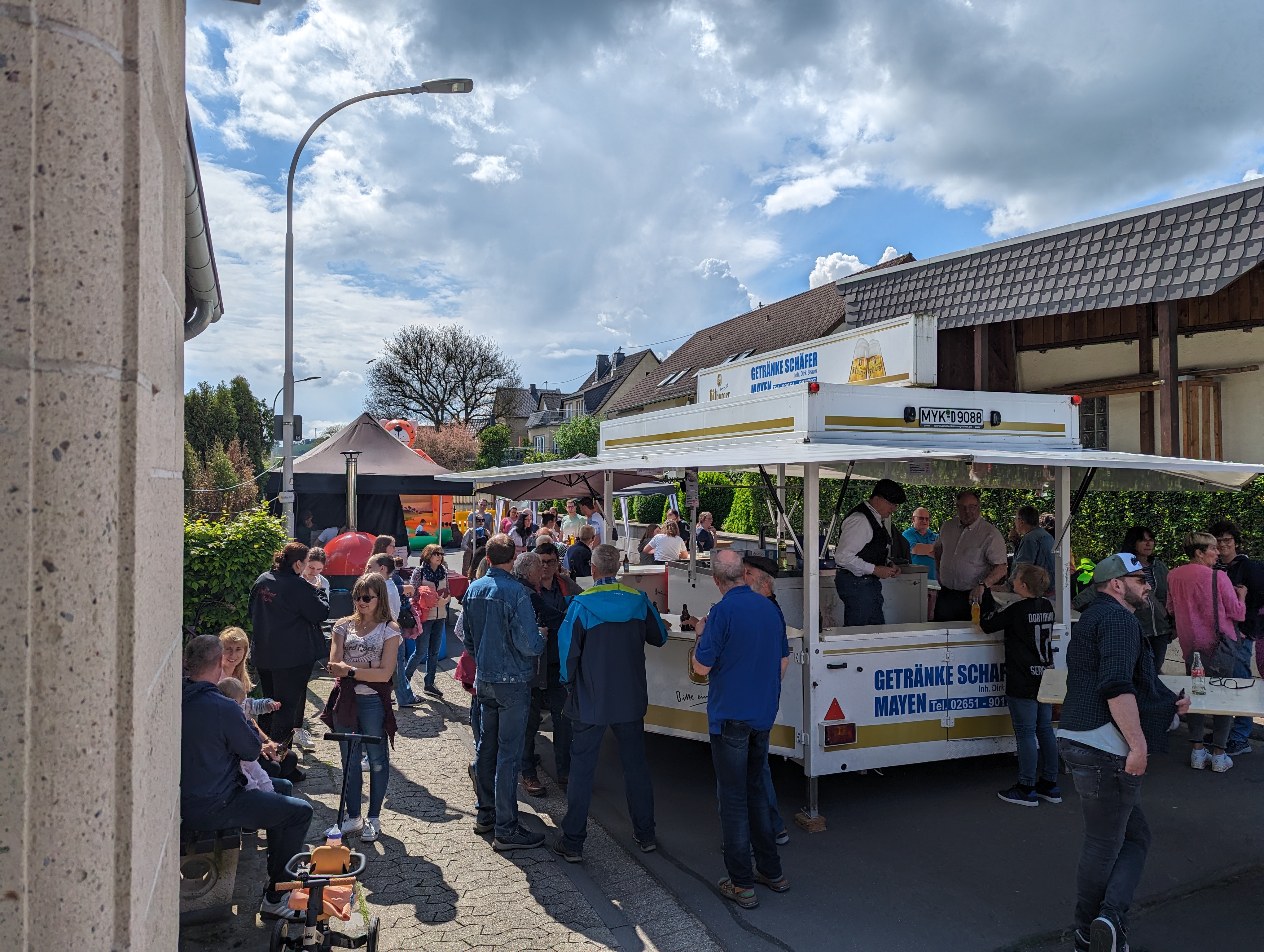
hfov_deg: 71.5
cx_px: 632
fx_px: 878
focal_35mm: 24
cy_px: 476
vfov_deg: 56.9
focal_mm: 6.81
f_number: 1.85
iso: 48
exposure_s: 1/5155
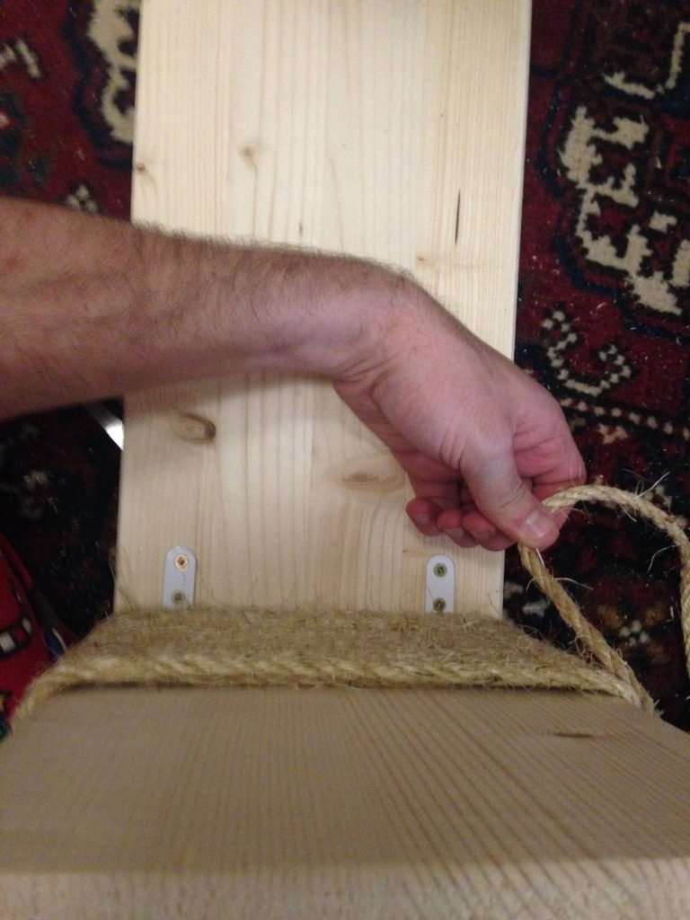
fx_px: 877
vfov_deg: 55.4
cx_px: 345
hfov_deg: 42.9
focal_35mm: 33
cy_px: 460
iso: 320
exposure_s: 1/15
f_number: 2.4
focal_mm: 4.12
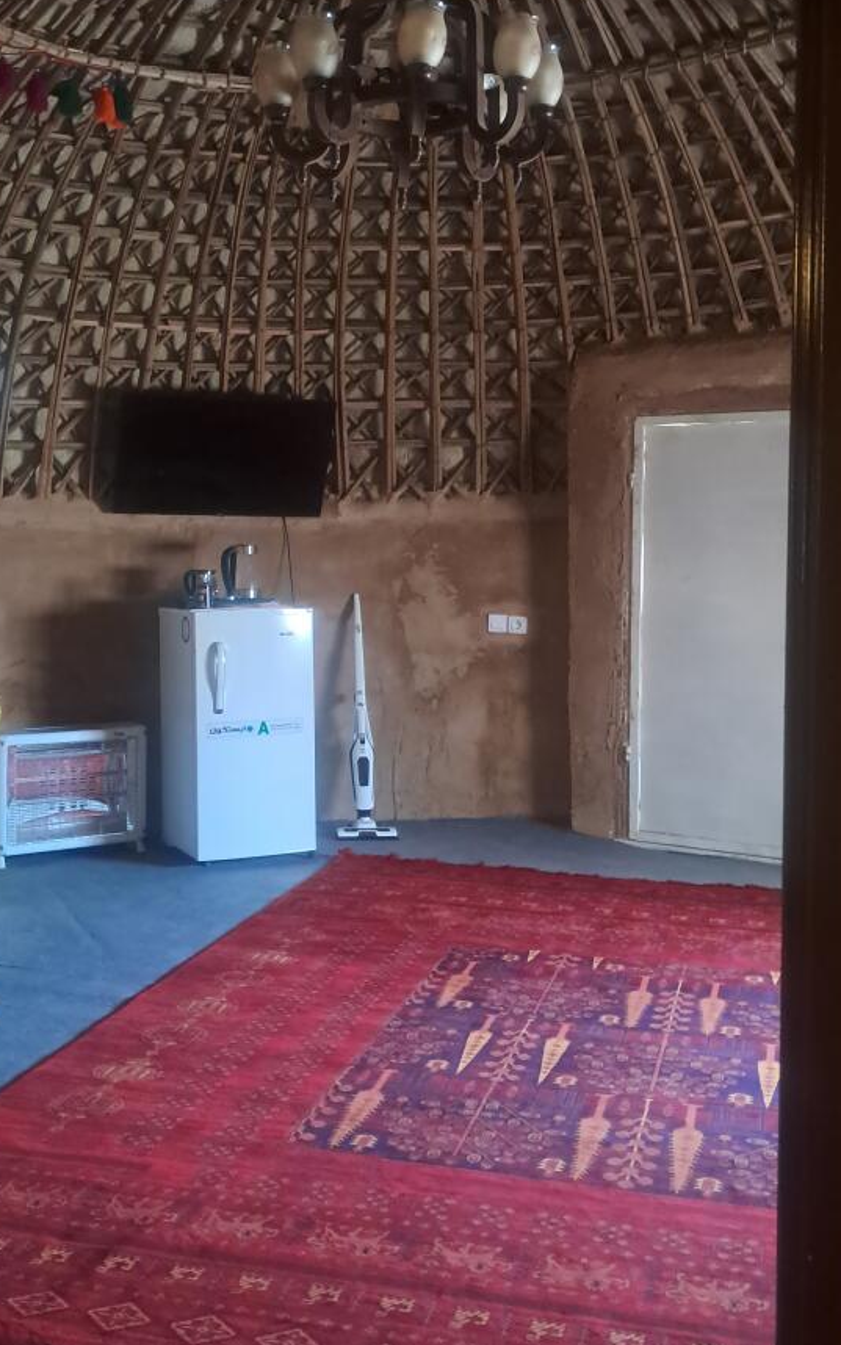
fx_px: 1467
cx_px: 330
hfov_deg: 31.9
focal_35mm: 40
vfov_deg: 49.2
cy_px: 617
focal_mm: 4
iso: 1000
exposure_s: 1/20
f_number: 1.8
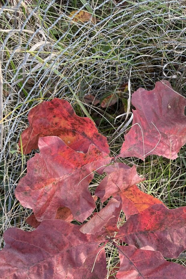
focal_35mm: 46
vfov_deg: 41.8
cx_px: 104
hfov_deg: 29.2
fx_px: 357
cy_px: 199
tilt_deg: -84.8
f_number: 1.6
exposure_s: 1/129
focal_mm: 4.2
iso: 32
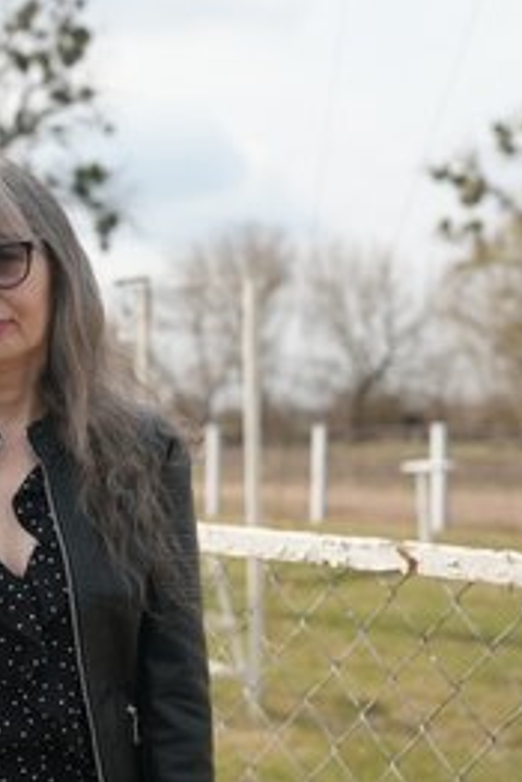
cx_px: 66
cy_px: 387
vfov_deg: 25.0
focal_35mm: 81
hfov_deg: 16.7
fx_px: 1759
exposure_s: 1/160
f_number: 4
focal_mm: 53
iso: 1000
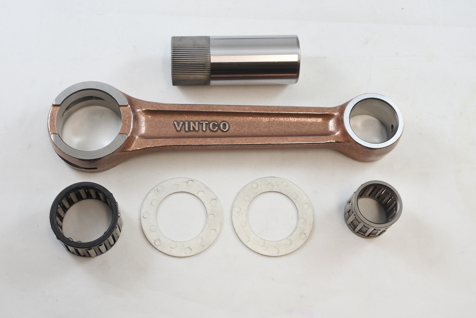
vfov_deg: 36.0
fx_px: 489
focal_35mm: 37
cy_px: 159
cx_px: 238
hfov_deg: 51.9
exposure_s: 1/125
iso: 400
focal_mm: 14
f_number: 4
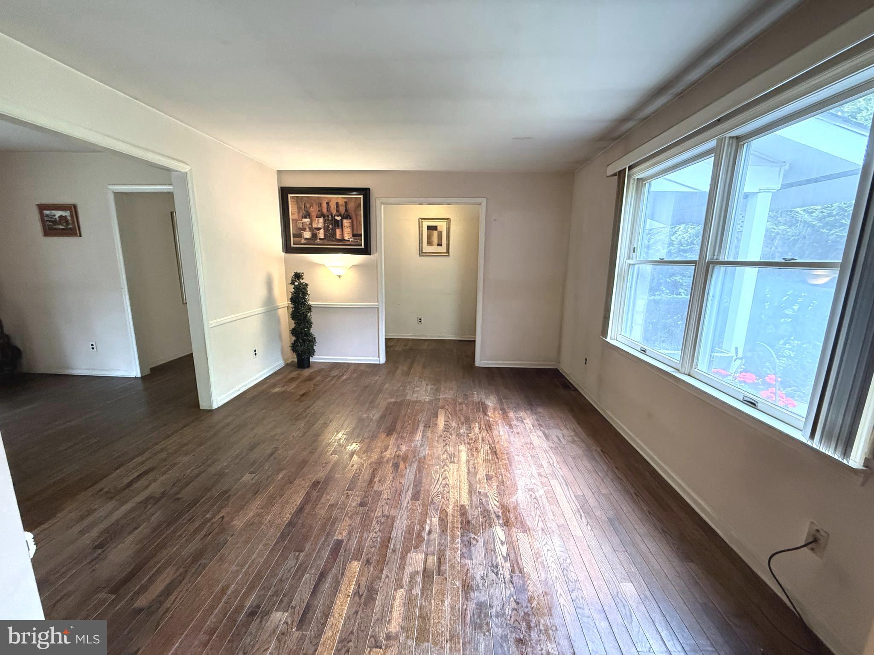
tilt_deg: -10.5
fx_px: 353
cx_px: 437
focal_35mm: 14
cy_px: 328
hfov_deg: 102.1
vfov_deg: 85.7
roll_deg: -0.6
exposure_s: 1/60
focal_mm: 2.22
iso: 500
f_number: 2.2
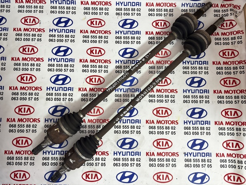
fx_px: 185
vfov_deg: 53.1
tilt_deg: -83.6
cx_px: 123
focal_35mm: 26
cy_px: 92
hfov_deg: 67.3
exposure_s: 1/49
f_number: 1.6
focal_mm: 5.96
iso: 500
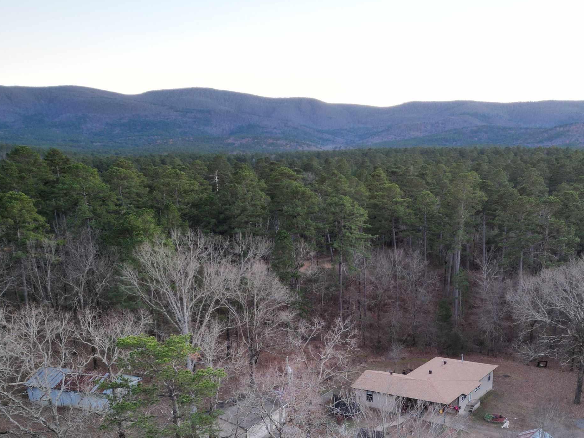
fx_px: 675
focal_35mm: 40
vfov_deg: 34.7
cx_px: 356
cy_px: 357
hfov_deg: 46.5
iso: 100
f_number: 1.7
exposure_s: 1/40
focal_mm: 6.72
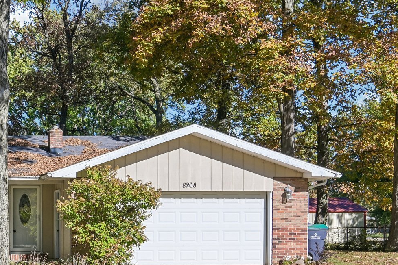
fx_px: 741
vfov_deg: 20.0
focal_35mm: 67
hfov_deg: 28.0
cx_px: -15
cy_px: 225
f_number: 8
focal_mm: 32
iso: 100
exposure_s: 1/320
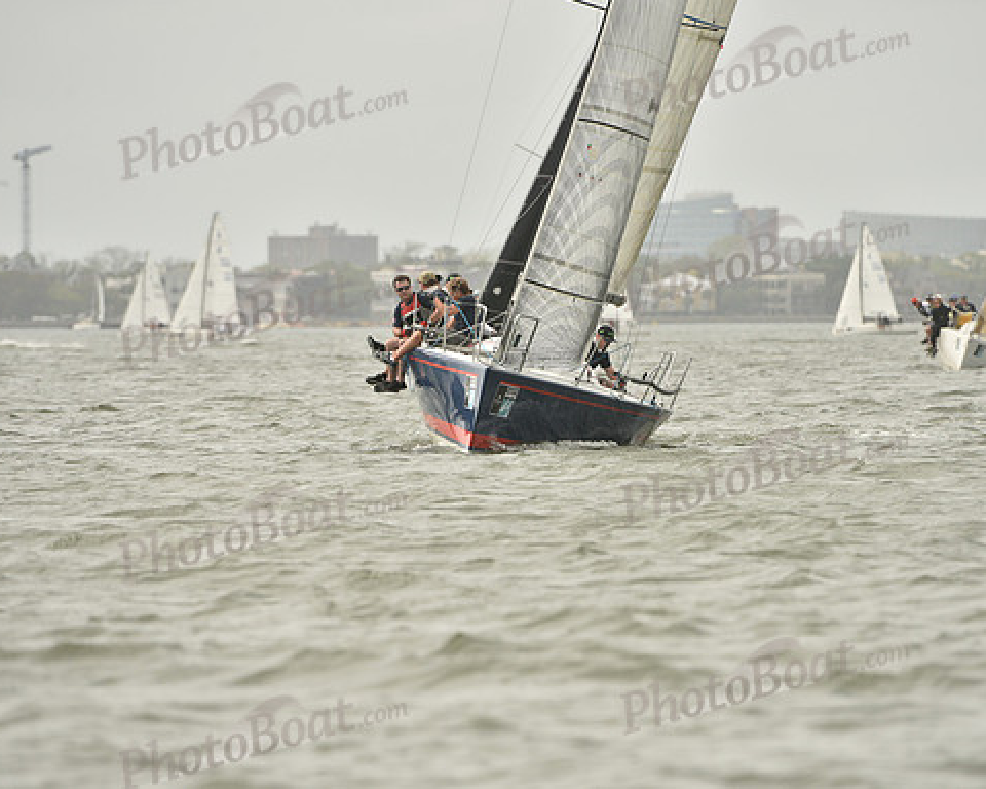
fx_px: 9922
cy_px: 393
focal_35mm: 340
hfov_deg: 5.7
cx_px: 516
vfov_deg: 4.6
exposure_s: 1/1250
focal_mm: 300
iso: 320
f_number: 6.3
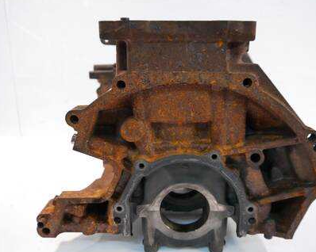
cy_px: 120
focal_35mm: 33
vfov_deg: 44.5
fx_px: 308
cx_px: 169
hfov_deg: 54.2
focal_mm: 14
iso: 1000
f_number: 3.5
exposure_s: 1/60
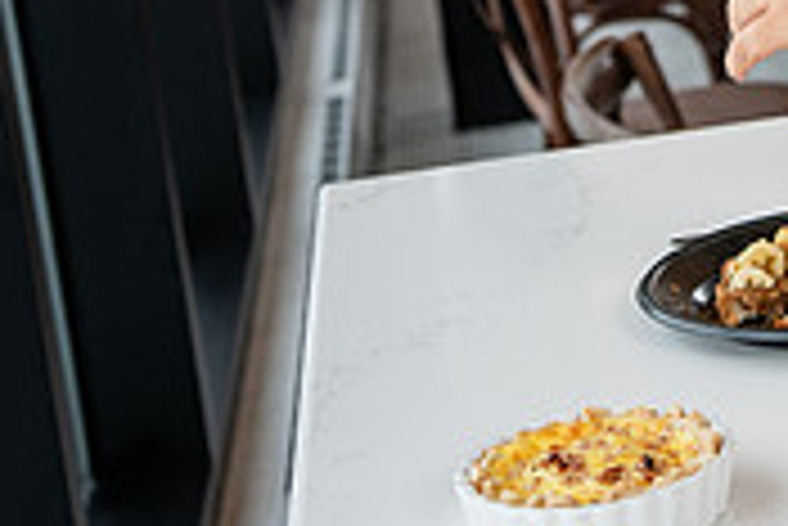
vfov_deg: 9.7
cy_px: -178
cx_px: 675
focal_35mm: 139
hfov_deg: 14.6
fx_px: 3045
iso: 400
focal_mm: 42
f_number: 4
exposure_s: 1/200
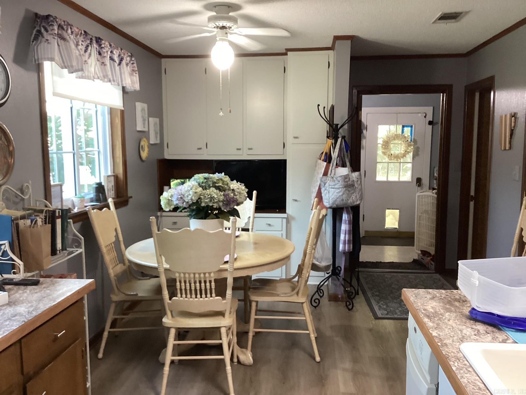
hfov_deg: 58.4
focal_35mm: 31
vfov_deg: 45.4
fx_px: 471
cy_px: 198
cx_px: 263
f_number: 2.4
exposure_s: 1/60
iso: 200
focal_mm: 3.3
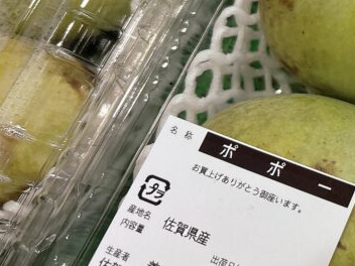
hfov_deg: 23.7
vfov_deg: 20.4
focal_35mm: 71
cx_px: 479
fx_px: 728
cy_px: 34
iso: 125
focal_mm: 5.96
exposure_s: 1/120
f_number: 1.6
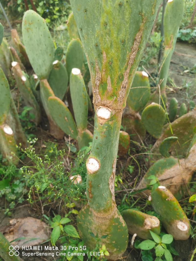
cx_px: 98
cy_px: 130
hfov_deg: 51.3
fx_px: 204
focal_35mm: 27
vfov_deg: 65.3
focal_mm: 5.56
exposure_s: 1/100
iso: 80
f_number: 1.6
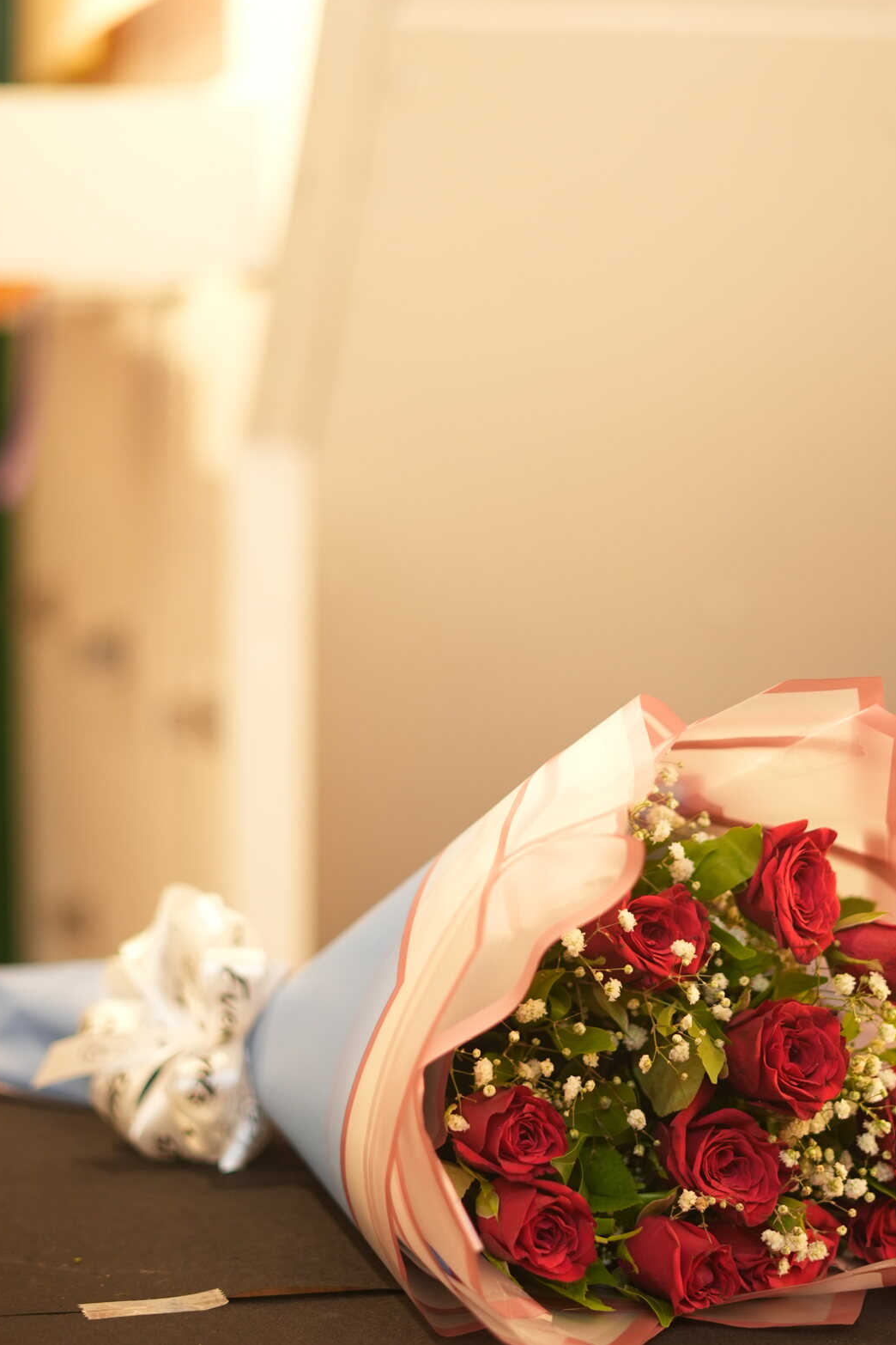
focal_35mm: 83
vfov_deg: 24.5
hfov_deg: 16.4
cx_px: 527
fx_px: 3098
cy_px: 653
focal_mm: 50
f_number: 1.8
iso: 640
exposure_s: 1/160
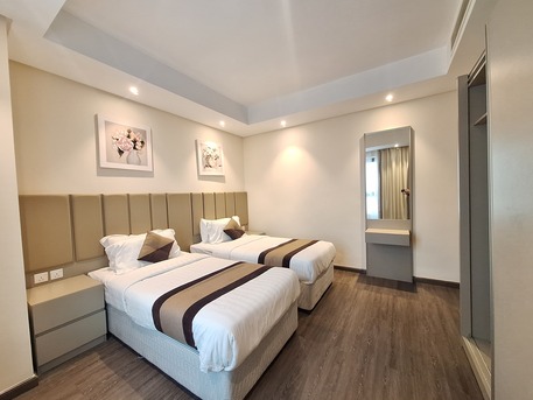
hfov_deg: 106.2
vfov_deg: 89.9
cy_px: 200
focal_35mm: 13
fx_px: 200
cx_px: 266
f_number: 2.2
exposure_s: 1/25
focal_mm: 1.74
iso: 160
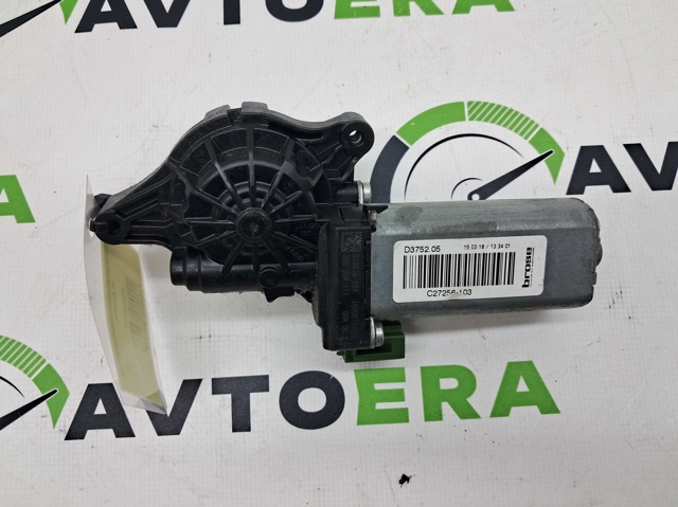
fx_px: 528
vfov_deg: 51.3
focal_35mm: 27
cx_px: 339
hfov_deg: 65.4
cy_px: 254
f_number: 1.8
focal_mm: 4
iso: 50
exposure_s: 1/50
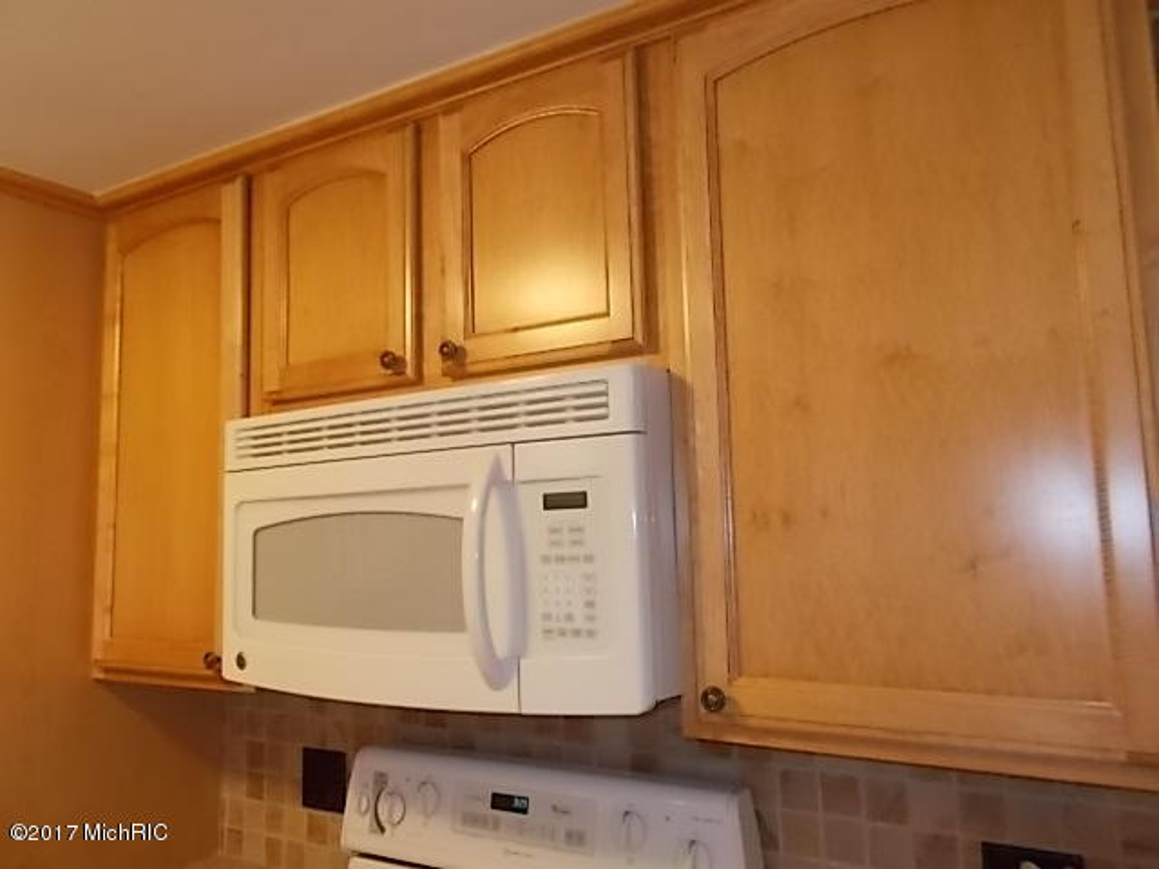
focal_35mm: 26
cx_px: 580
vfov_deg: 53.1
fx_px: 871
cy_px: 434
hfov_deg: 67.3
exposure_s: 1/25
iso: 200
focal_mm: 4.6
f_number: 3.2
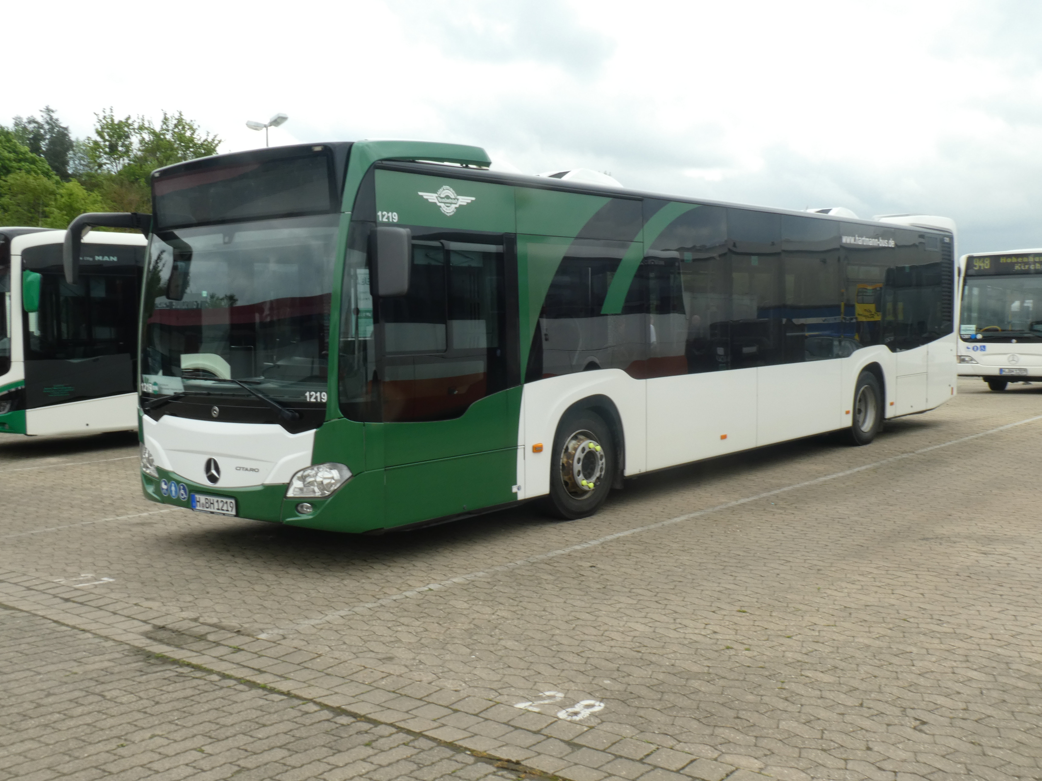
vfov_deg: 40.7
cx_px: 521
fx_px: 1054
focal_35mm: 35
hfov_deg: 52.6
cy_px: 390
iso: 80
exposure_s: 1/100
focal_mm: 6.3
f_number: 3.7
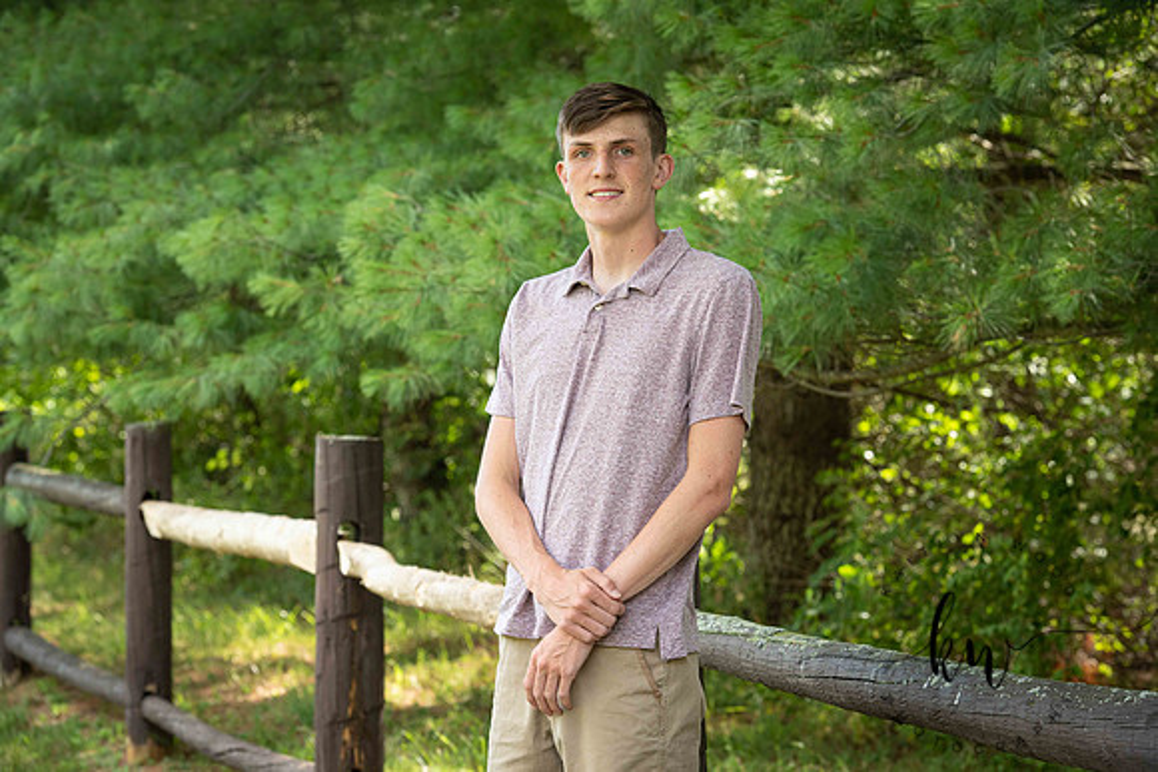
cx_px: 579
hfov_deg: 17.6
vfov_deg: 11.8
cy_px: 386
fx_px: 3732
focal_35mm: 116
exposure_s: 1/200
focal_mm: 116
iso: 500
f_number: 6.3
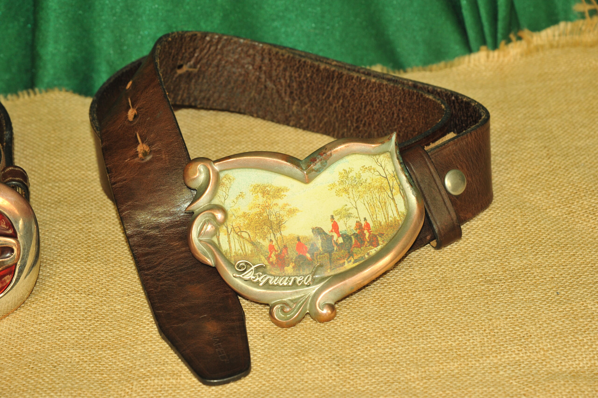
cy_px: 199
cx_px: 299
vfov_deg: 11.4
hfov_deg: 17.1
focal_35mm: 120
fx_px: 1992
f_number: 8
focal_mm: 120
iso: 1250
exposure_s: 1/60
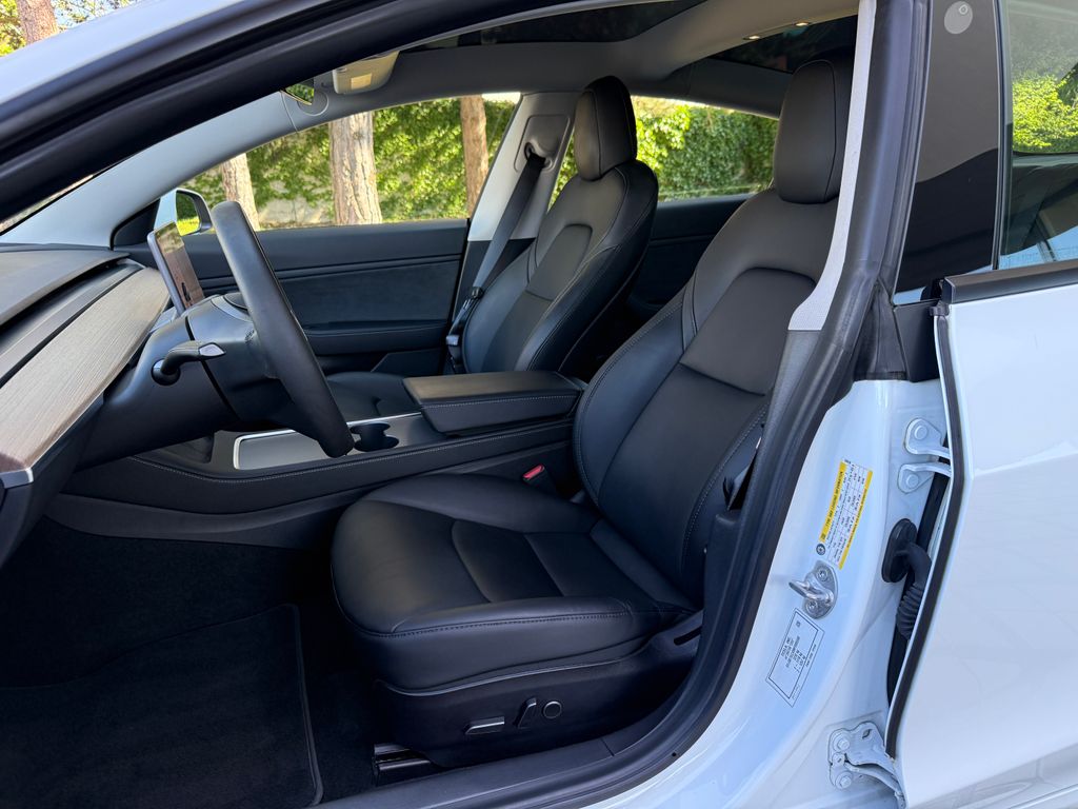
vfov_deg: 56.8
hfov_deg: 71.6
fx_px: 747
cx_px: 539
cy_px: 404
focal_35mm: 24
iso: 200
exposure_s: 1/174
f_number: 1.78
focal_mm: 6.76
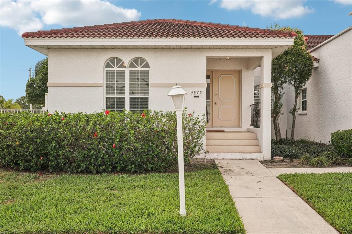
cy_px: 117
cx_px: 176
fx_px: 327
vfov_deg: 39.4
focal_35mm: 34
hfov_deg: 56.5
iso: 400
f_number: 8
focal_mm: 33.5
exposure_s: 1/500
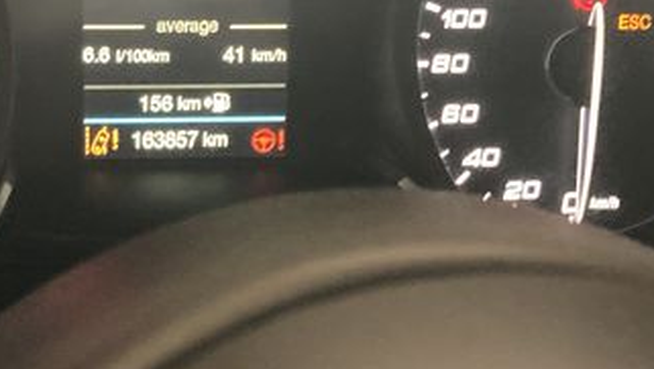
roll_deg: -4.3
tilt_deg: -29.7
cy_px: 135
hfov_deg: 27.6
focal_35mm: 76
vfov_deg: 15.9
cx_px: 183
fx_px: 1319
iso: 640
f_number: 1.8
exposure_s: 1/24
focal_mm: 3.99
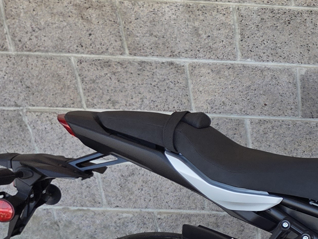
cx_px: 439
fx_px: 680
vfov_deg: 19.2
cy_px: 253
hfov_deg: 22.8
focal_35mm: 74
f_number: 1.8
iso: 40
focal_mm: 5.4
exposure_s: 1/180
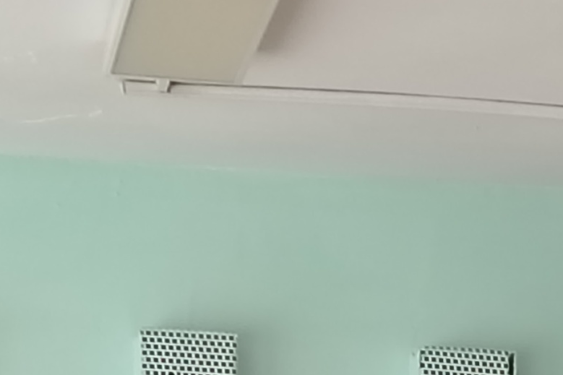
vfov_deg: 5.5
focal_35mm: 235
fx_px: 3674
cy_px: 1104
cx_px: 463
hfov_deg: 8.7
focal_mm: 5.25
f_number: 1.75
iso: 505
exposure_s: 1/50
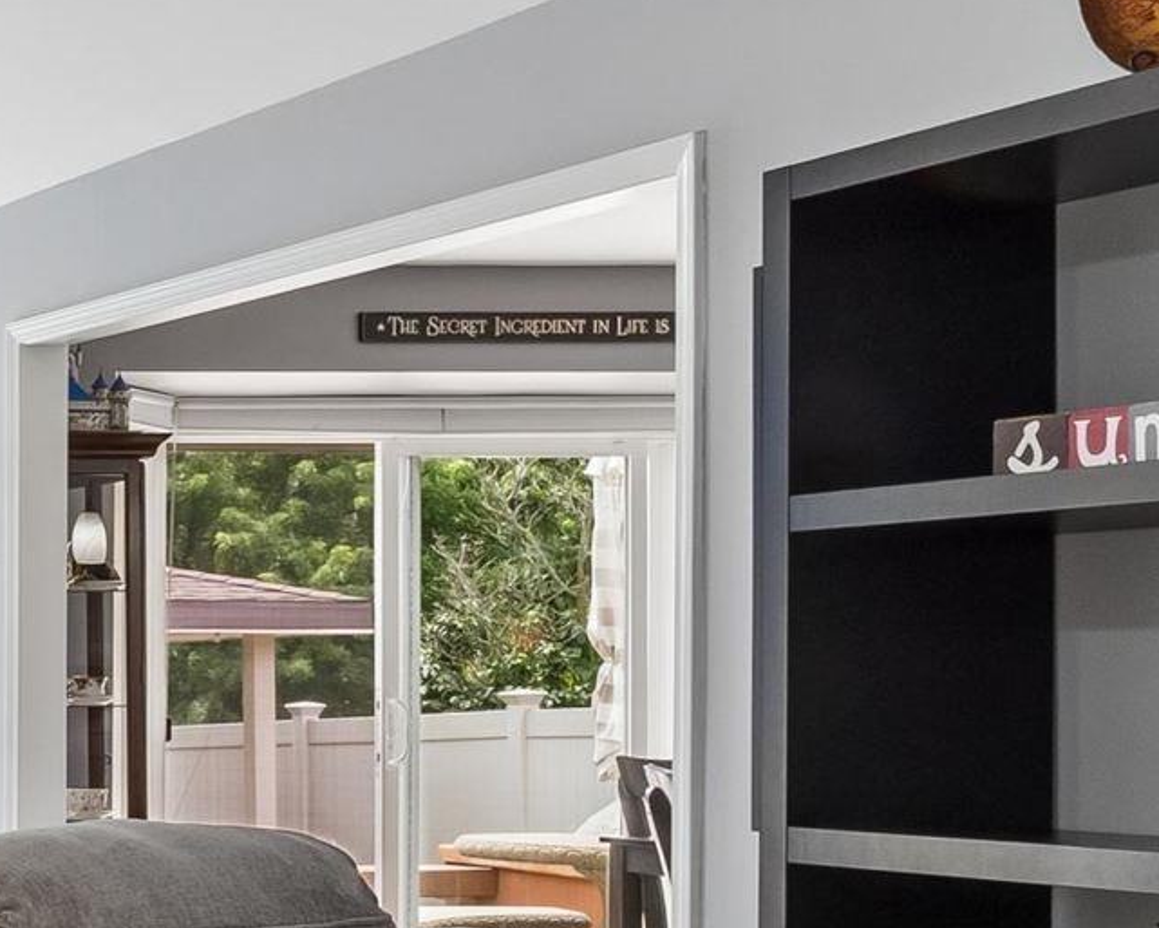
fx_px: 2470
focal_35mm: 72
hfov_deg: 18.3
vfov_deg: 21.0
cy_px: 740
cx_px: -1123
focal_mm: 16
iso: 400
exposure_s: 1/13
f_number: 16
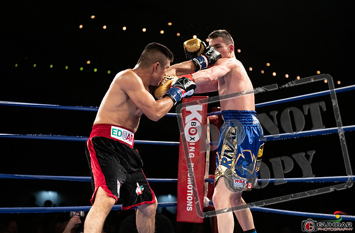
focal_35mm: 80
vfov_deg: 16.8
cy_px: 104
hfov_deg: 25.4
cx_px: 157
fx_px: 787
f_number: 2.8
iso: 2000
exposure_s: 1/1000
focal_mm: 70
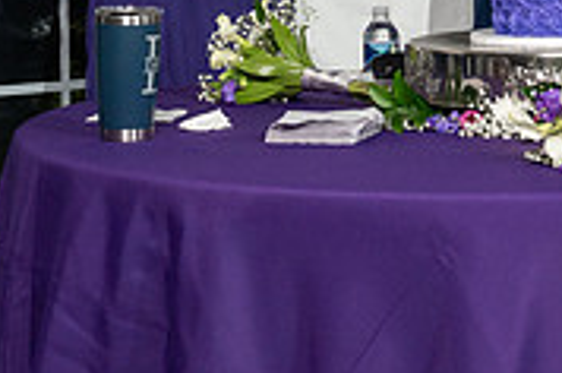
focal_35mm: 129
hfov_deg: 15.9
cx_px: 344
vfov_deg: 10.2
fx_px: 2010
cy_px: -194
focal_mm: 39
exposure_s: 1/200
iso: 1600
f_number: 5.6
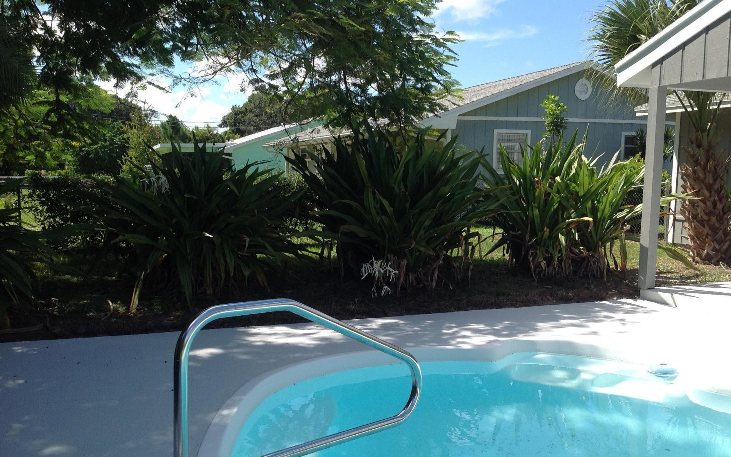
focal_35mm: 39
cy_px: 284
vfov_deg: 32.6
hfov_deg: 50.4
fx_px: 777
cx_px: 371
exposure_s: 1/1043
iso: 50
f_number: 2.4
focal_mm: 4.28
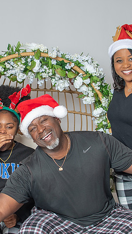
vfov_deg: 23.9
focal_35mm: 89
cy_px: 110
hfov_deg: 13.6
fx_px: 553
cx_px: 39
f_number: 3.2
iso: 100
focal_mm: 35
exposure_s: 1/250
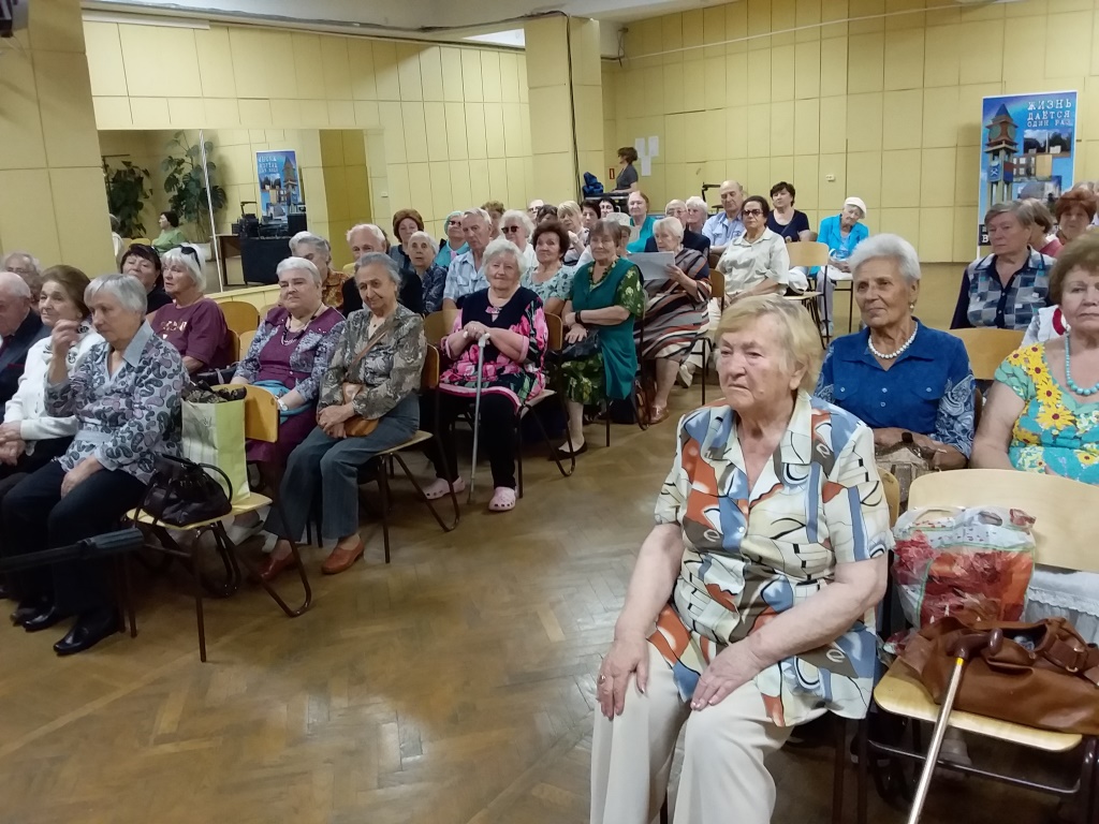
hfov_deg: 58.4
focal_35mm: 31
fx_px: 984
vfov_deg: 45.4
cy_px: 412
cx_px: 550
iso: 160
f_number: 2.2
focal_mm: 3.3
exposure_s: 1/25
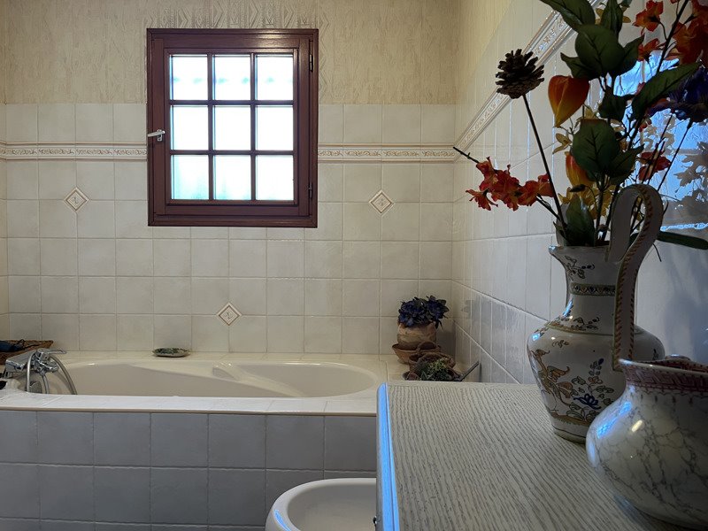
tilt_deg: -2.9
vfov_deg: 53.1
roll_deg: +0.0
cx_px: 354
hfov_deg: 67.3
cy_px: 266
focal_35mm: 26
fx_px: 532
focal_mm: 5.1
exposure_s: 1/50
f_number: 1.6
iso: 80
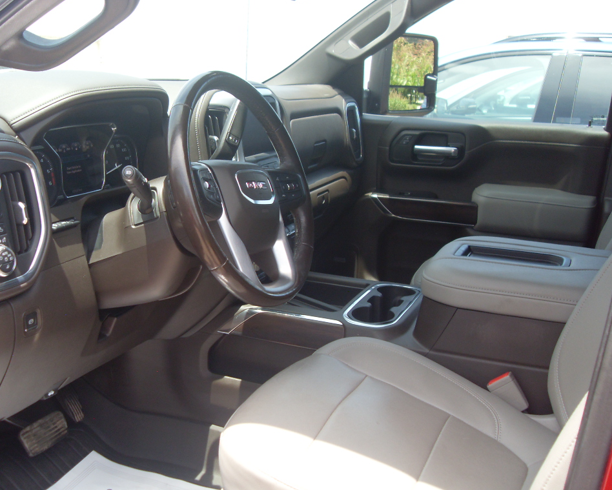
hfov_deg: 46.8
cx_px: 300
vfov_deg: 38.2
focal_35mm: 39
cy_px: 247
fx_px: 707
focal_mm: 6.3
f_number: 2.8
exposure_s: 1/180
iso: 80
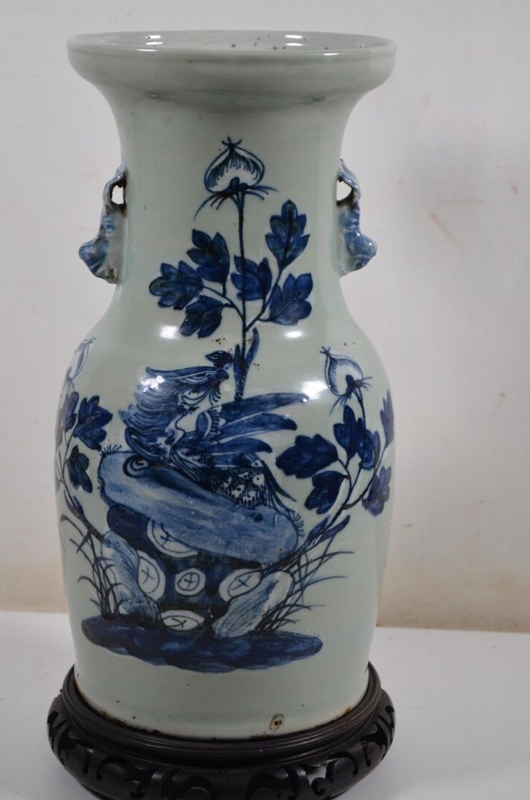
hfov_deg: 17.0
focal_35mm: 80
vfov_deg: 25.4
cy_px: 407
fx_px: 1773
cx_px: 243
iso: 100
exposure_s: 1/60
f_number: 5.6
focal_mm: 48
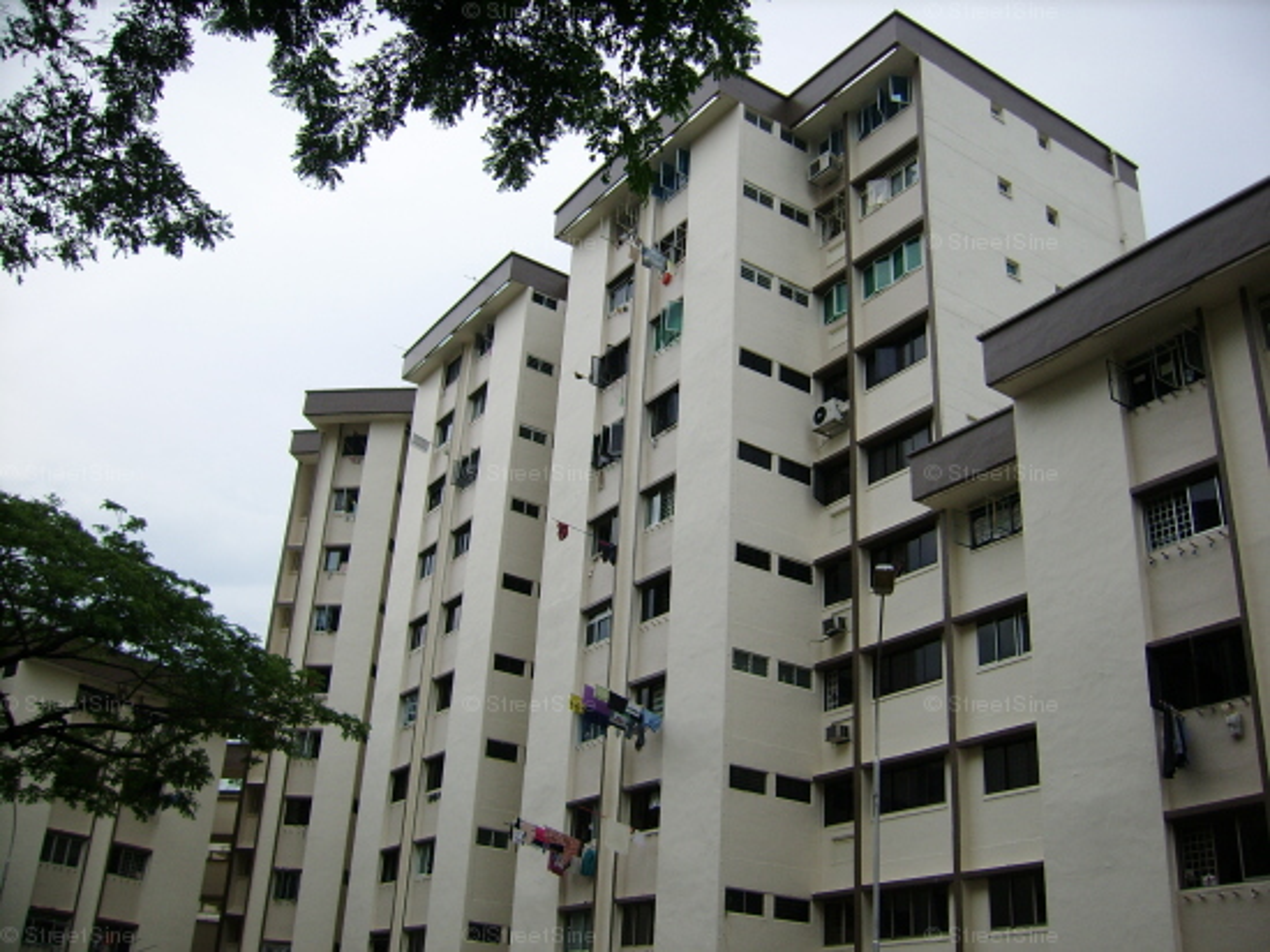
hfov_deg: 52.6
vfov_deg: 40.7
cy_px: 476
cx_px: 635
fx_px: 1284
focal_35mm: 35
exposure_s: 1/648
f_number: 2.8
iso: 50
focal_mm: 5.95
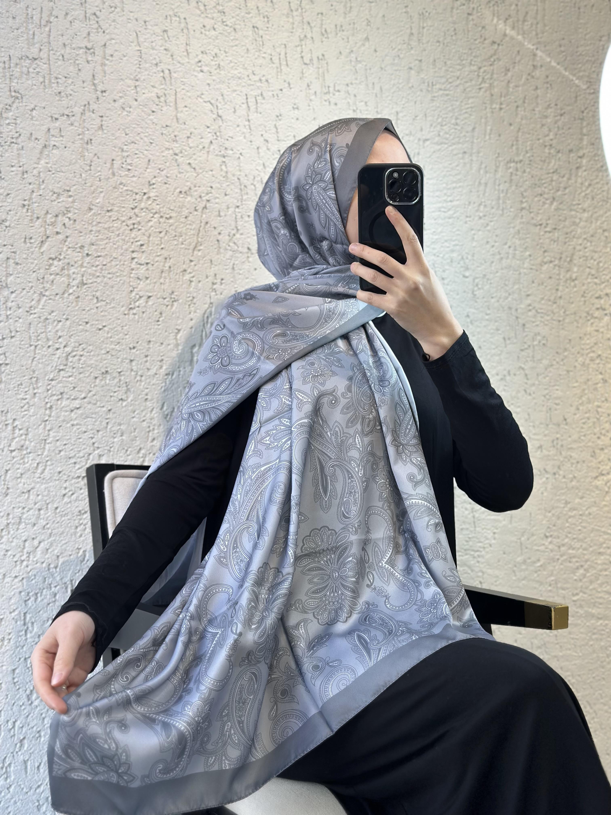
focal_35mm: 48
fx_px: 1130
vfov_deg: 39.7
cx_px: 306
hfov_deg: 30.3
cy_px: 408
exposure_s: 1/379
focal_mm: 6.86
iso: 80
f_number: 1.78
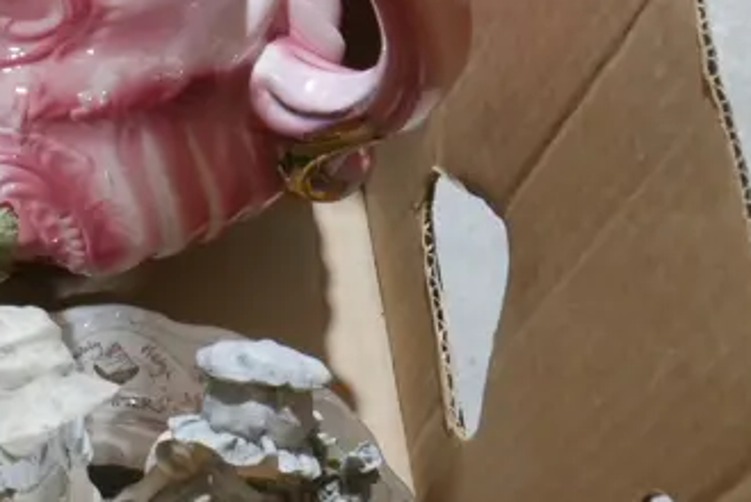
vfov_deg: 14.1
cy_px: 128
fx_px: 2025
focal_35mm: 97
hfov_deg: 18.7
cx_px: -363
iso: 1600
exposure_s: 1/60
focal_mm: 15
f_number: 9
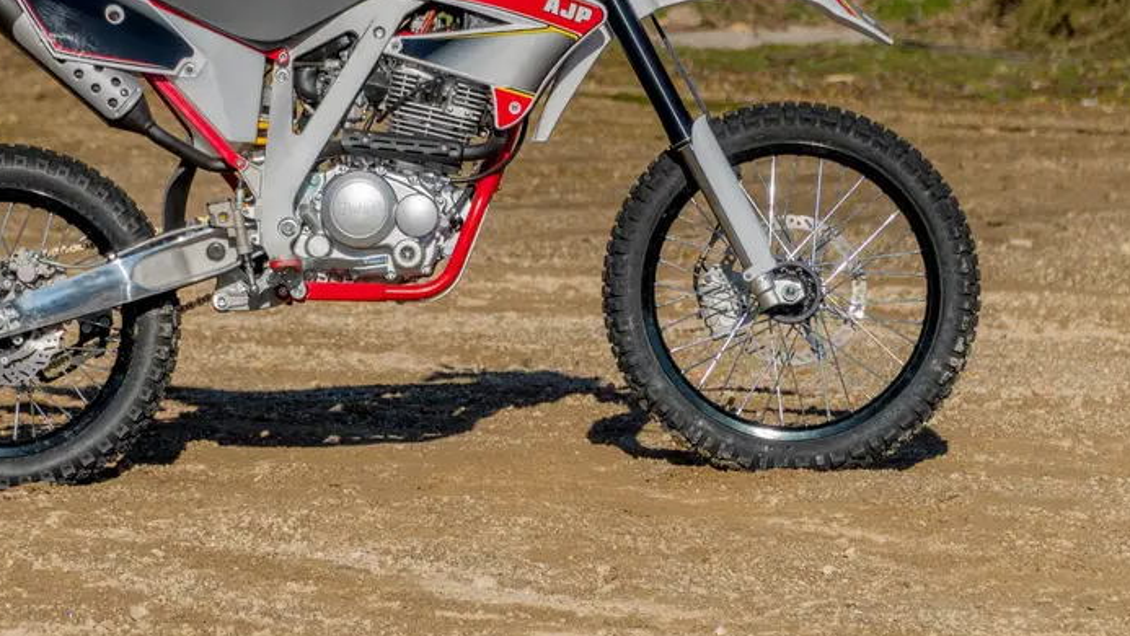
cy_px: 124
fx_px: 7012
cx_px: 432
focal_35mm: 234
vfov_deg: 5.2
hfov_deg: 9.2
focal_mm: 86
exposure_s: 1/2000
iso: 100
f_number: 4
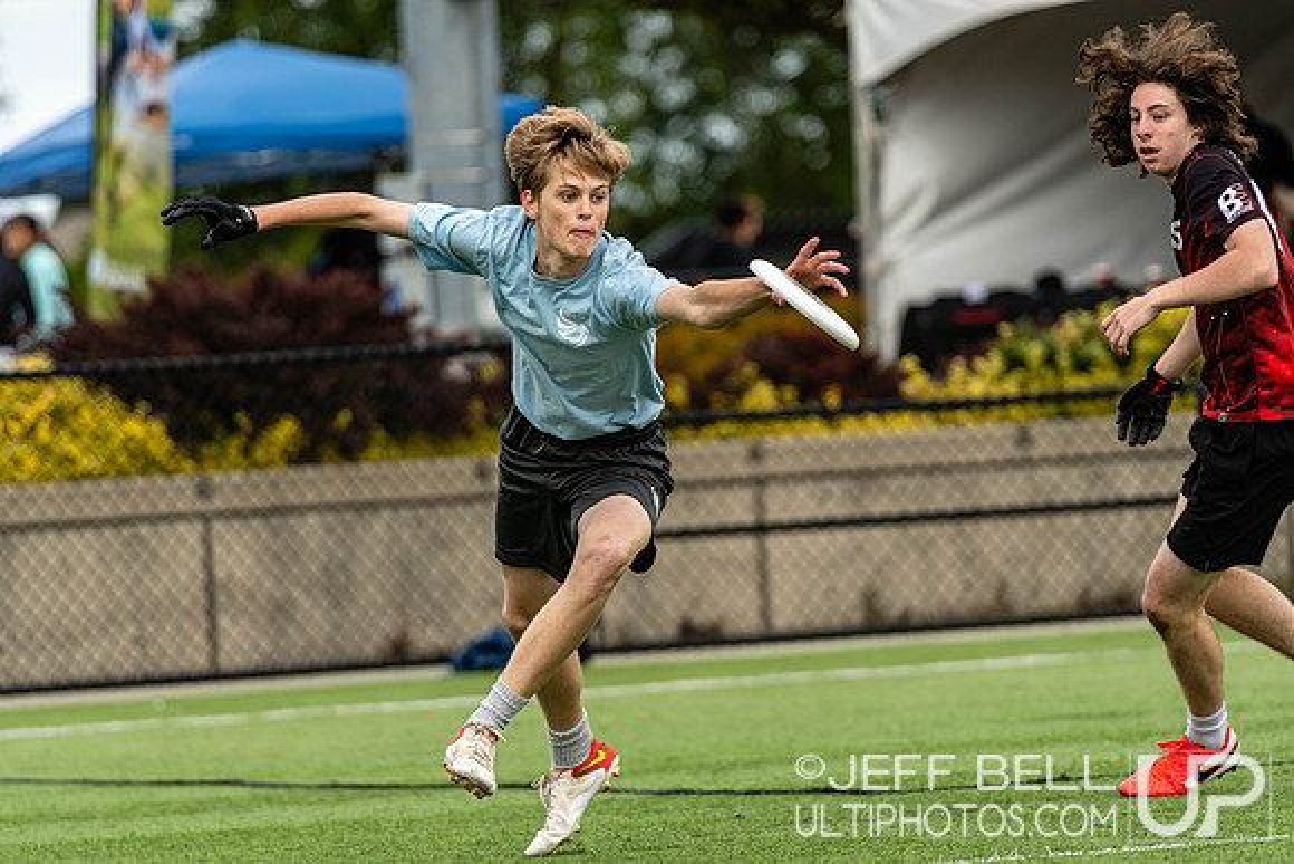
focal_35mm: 300
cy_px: 432
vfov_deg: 4.6
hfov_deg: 6.9
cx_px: 647
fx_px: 10785
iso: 100
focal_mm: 200
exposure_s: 1/1250
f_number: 2.8
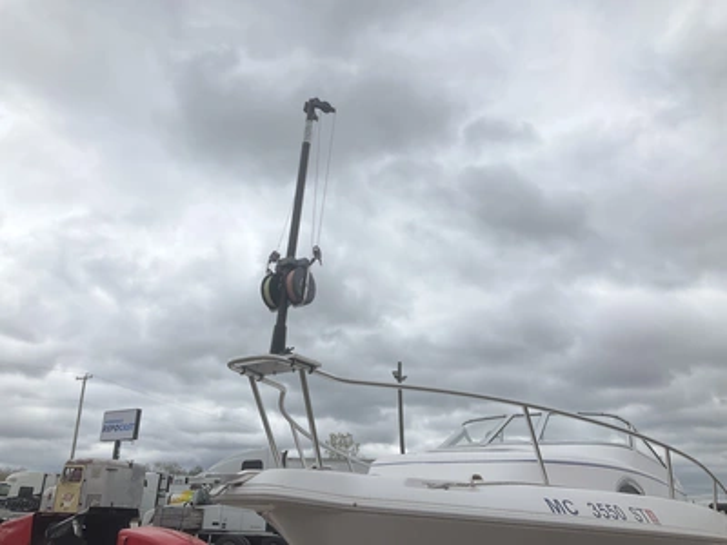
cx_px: 364
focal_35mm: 29
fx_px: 609
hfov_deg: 61.7
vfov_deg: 48.2
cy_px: 272
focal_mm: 3
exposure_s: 1/3788
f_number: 1.8
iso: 25
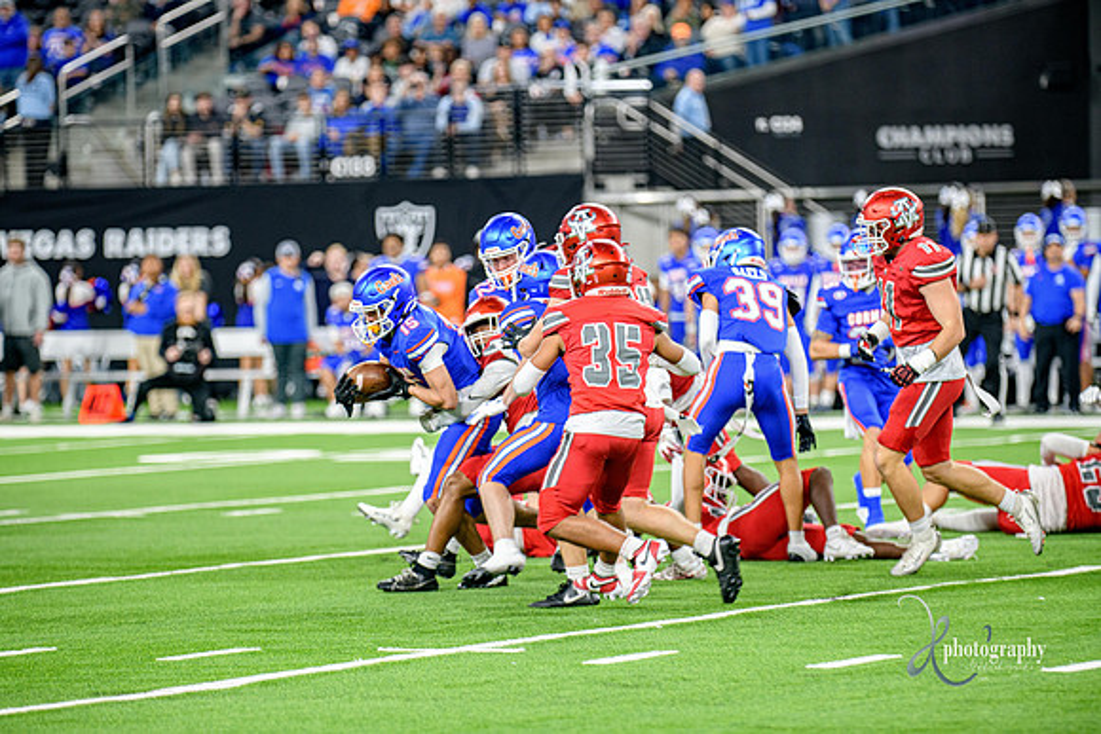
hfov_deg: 10.5
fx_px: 5965
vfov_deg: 7.0
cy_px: 367
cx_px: 550
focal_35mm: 195
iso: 1250
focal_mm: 195
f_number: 2.8
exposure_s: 1/400
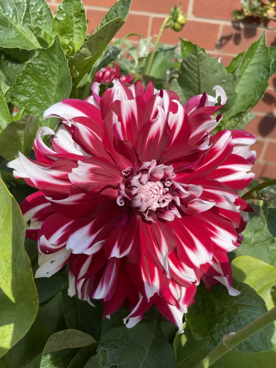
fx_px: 276
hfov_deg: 53.1
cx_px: 138
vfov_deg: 67.3
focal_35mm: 26
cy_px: 184
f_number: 1.6
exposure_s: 1/1114
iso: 32
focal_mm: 4.2
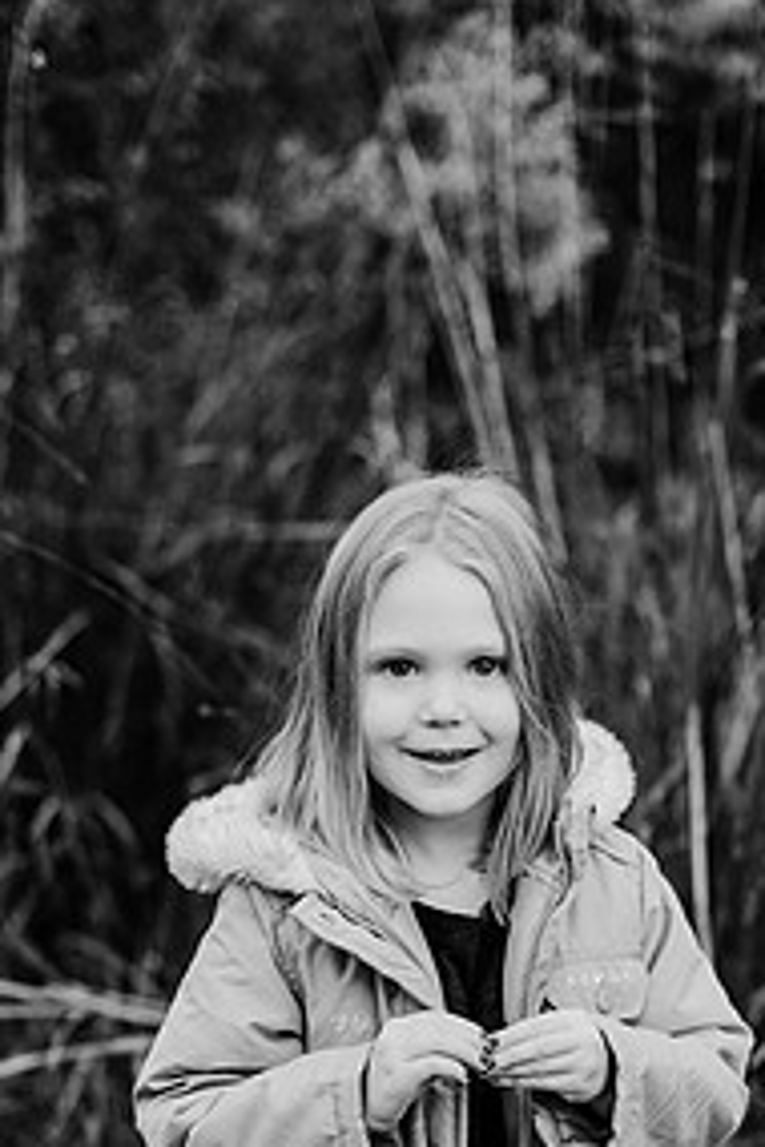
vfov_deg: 25.3
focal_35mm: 79
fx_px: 2518
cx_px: 443
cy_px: 885
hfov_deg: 17.3
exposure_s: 1/800
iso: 320
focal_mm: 50
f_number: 2.2
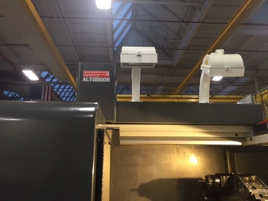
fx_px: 225
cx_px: 134
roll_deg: +0.5
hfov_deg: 61.7
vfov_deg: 48.2
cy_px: 100
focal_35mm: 29
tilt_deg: +15.7
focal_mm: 4.15
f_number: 2.2
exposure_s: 1/30
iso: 100
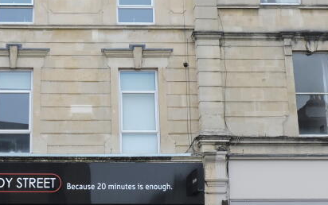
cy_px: 92
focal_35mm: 79
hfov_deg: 25.7
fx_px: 707
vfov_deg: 16.5
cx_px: 72
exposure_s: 1/100
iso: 100
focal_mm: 5.4
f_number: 3.1
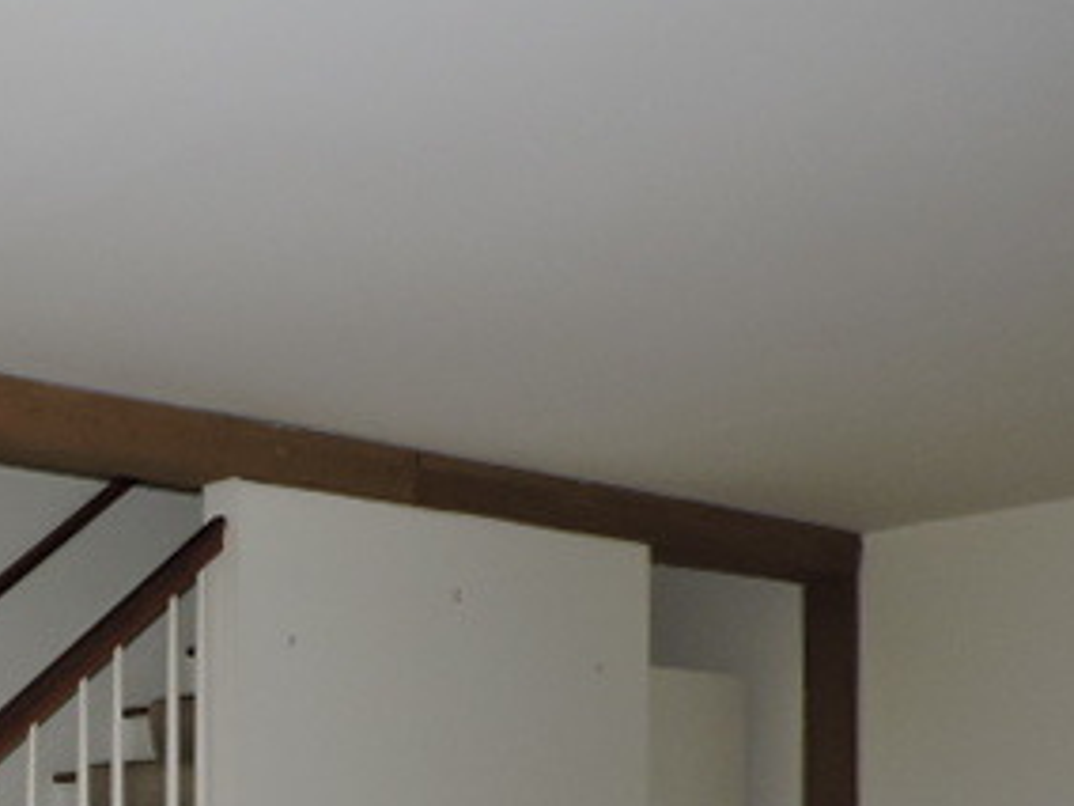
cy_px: 836
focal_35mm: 54
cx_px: -26
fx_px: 1675
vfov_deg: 25.5
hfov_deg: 32.4
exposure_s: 1/30
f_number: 3
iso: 200
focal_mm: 4.3
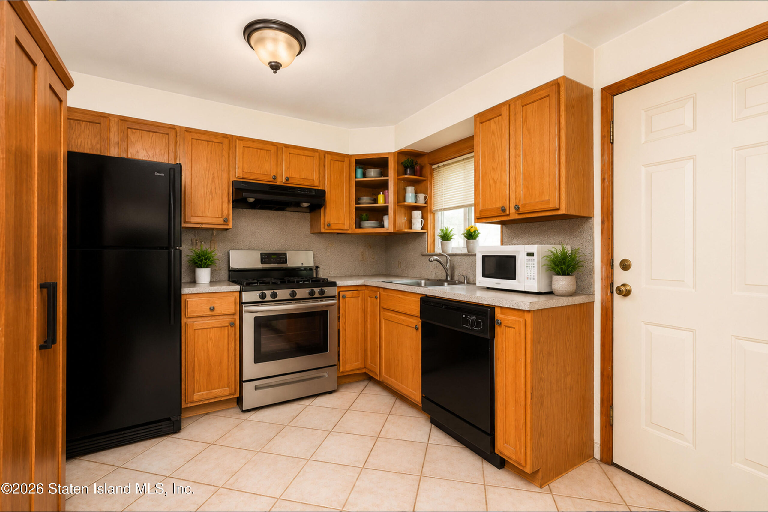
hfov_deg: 96.7
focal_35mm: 16
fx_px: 341
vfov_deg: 73.8
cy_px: 256
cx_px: 384
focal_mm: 16
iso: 64
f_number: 4
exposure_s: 1/25
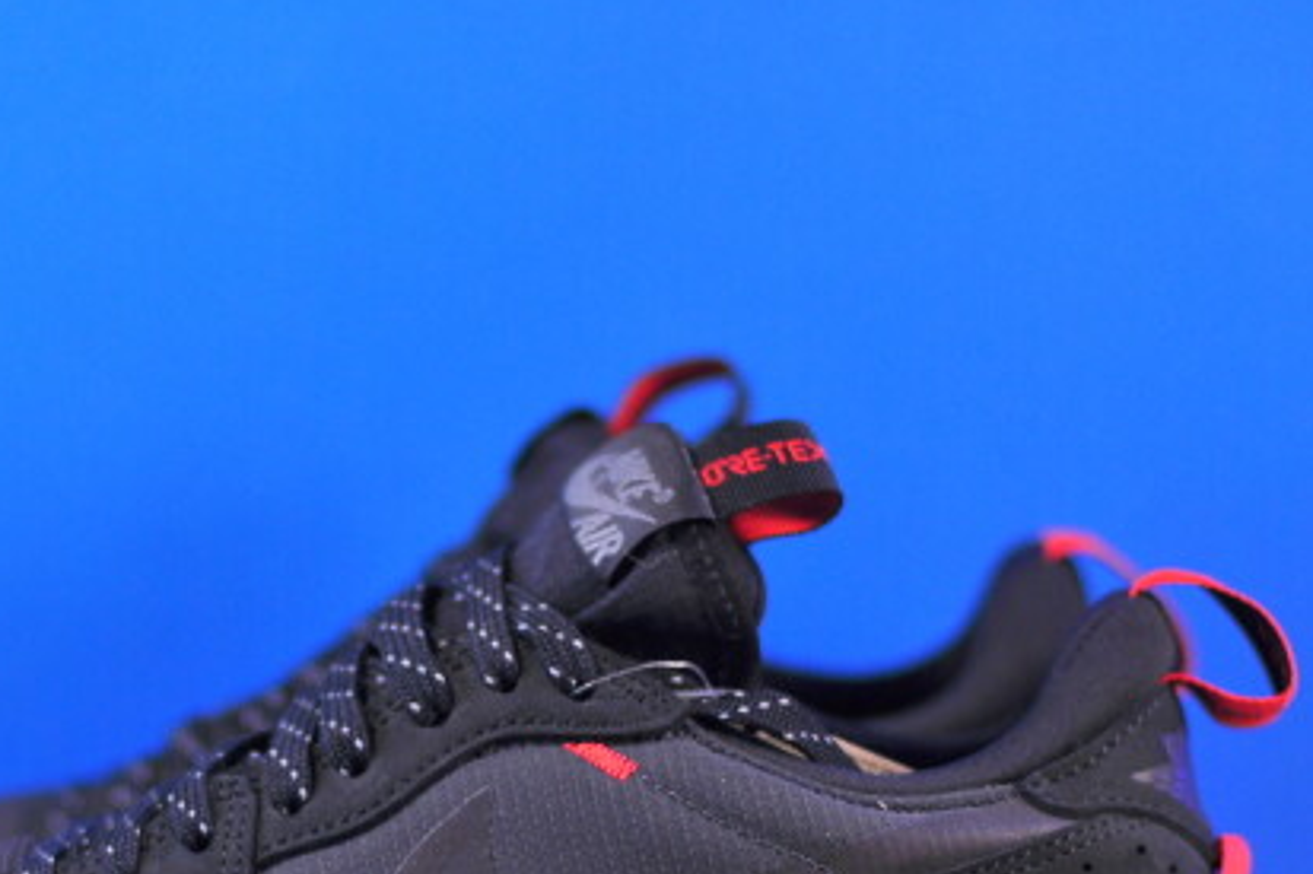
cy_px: 707
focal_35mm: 145
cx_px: 366
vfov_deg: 9.4
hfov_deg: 14.1
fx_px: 5286
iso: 250
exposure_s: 1/320
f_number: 2
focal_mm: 50
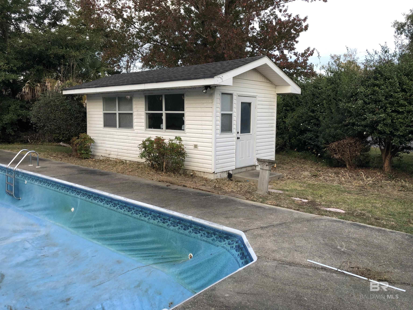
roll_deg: -2.1
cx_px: 206
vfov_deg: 49.7
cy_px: 155
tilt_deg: -6.7
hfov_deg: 63.4
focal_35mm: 28
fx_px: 334
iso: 25
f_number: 1.8
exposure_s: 1/40
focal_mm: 3.99
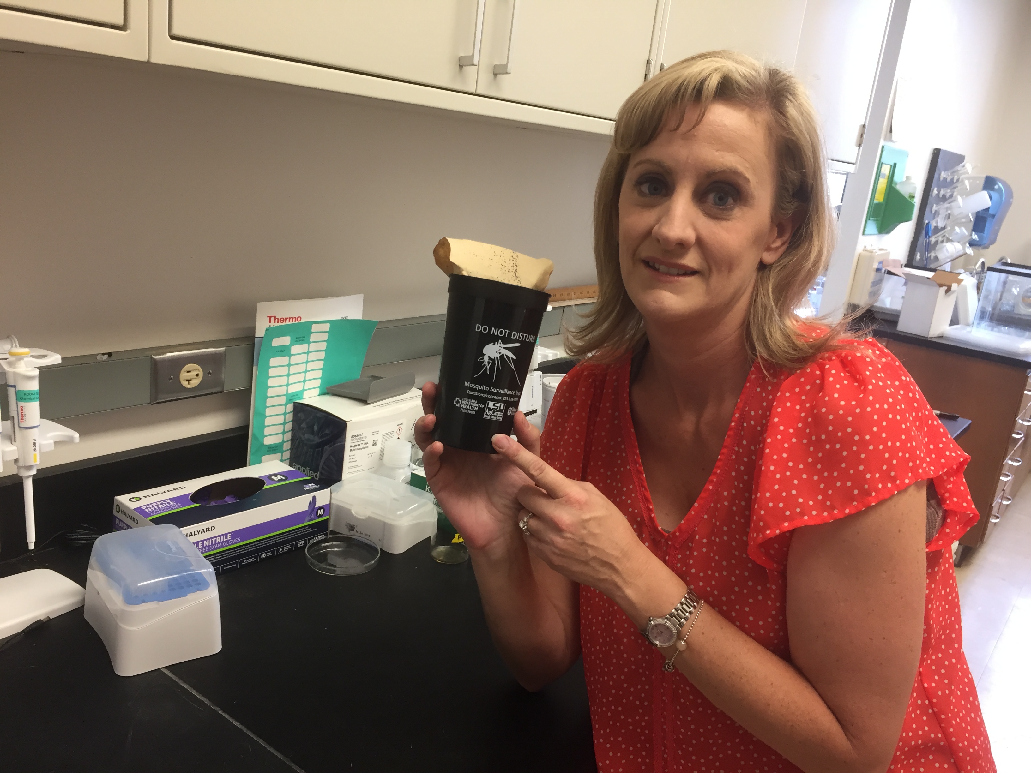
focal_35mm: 29
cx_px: 516
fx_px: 864
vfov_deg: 48.2
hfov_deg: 61.7
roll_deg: -8.2
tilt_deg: -17.1
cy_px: 386
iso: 64
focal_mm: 4.15
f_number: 2.2
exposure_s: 1/30
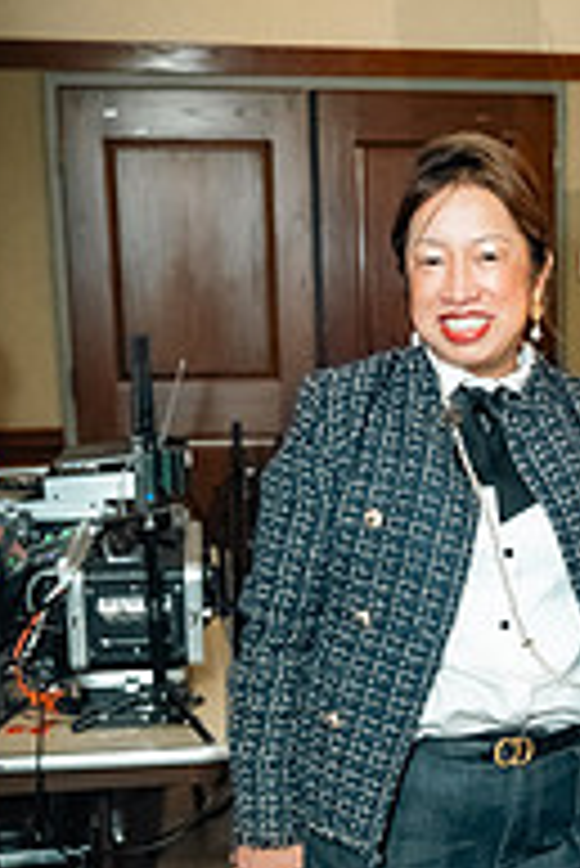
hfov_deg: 21.1
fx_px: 1520
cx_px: 540
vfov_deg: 31.4
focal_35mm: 63
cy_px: 634
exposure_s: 1/100
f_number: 3.5
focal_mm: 27
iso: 1600
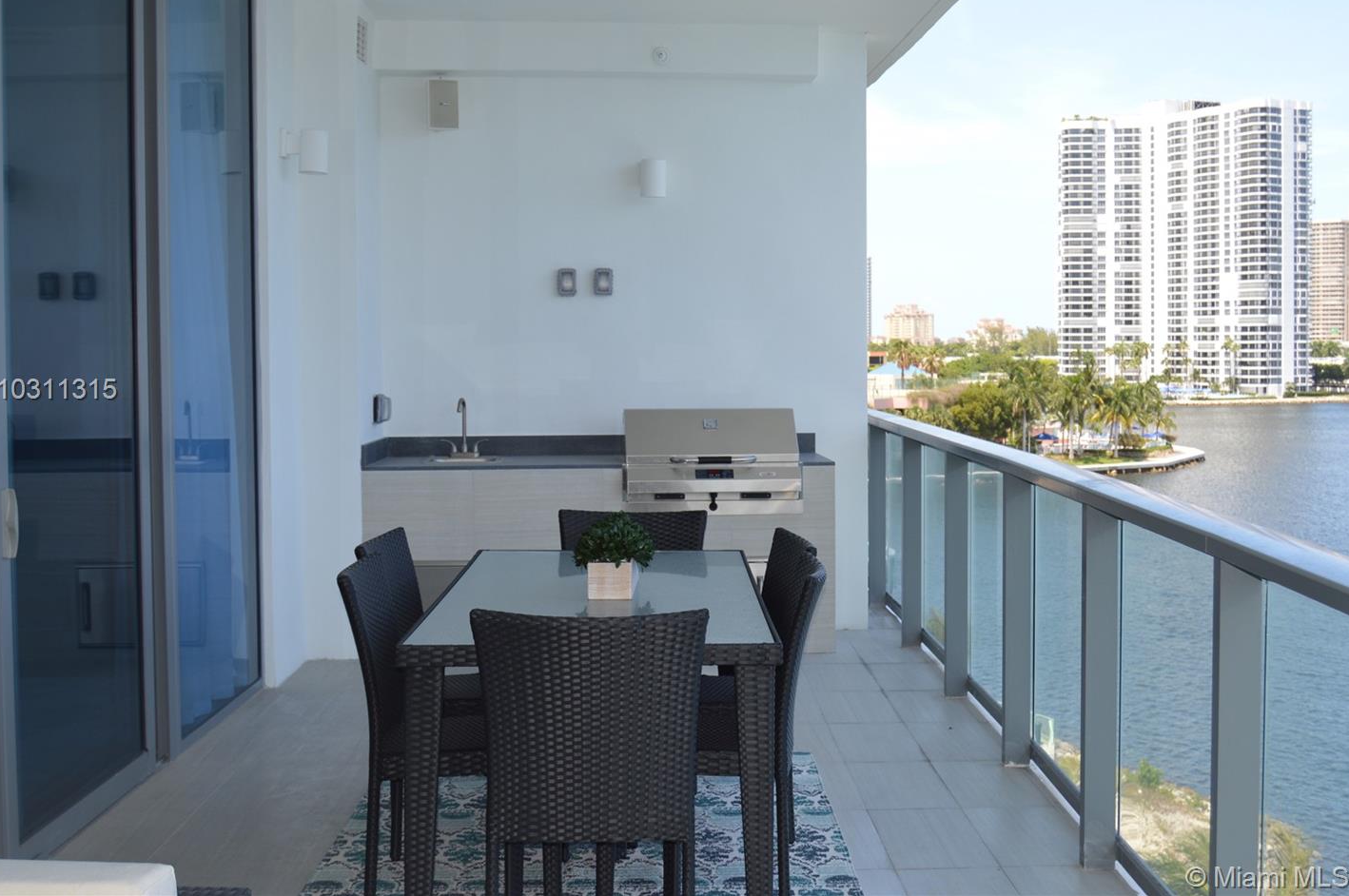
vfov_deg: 30.4
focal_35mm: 44
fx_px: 1647
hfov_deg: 44.5
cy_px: 391
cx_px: 733
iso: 100
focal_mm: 26
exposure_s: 1/200
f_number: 5.6
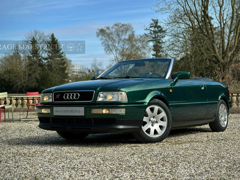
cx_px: 128
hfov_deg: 33.2
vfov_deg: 25.2
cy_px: 85
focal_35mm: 58
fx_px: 402
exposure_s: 1/3367
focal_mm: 6.86
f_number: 1.78
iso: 80
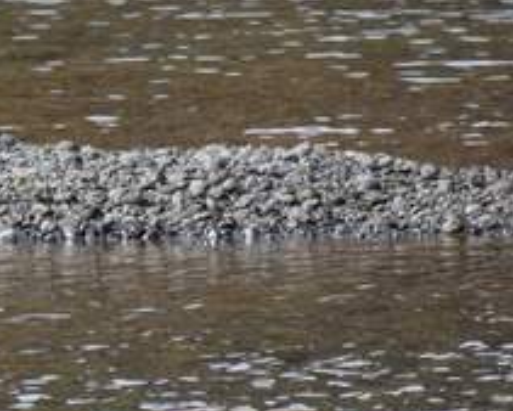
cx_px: -649
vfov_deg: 1.1
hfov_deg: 1.4
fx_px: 20719
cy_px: 188
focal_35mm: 1364
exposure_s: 1/2500
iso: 1000
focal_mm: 200
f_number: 6.3
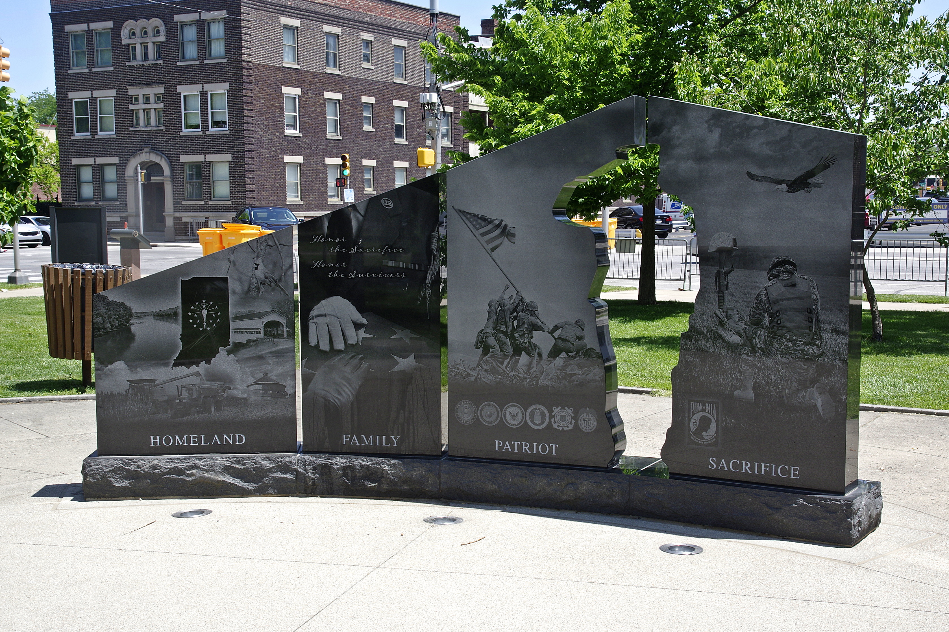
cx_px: 474
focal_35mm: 42
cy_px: 316
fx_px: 1107
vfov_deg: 31.9
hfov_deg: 46.4
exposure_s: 1/160
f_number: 8
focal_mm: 28.13
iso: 200
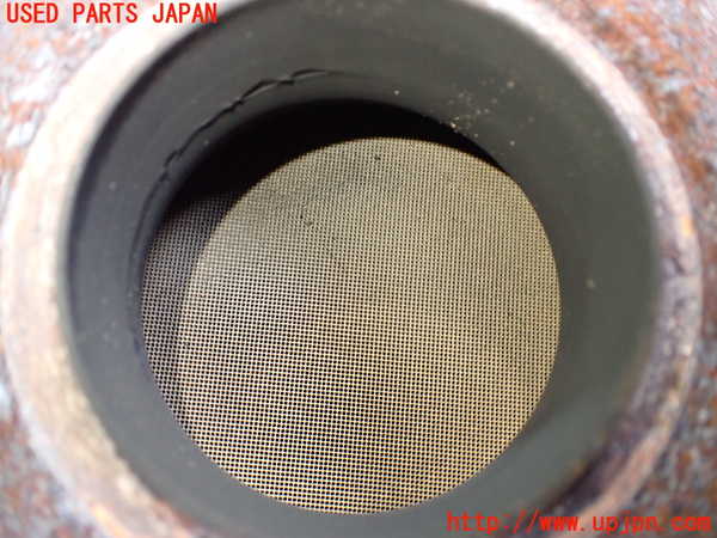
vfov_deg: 46.8
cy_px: 269
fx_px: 621
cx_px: 358
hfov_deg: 60.0
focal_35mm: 30
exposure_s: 1/100
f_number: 2.3
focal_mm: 5.4
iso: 800
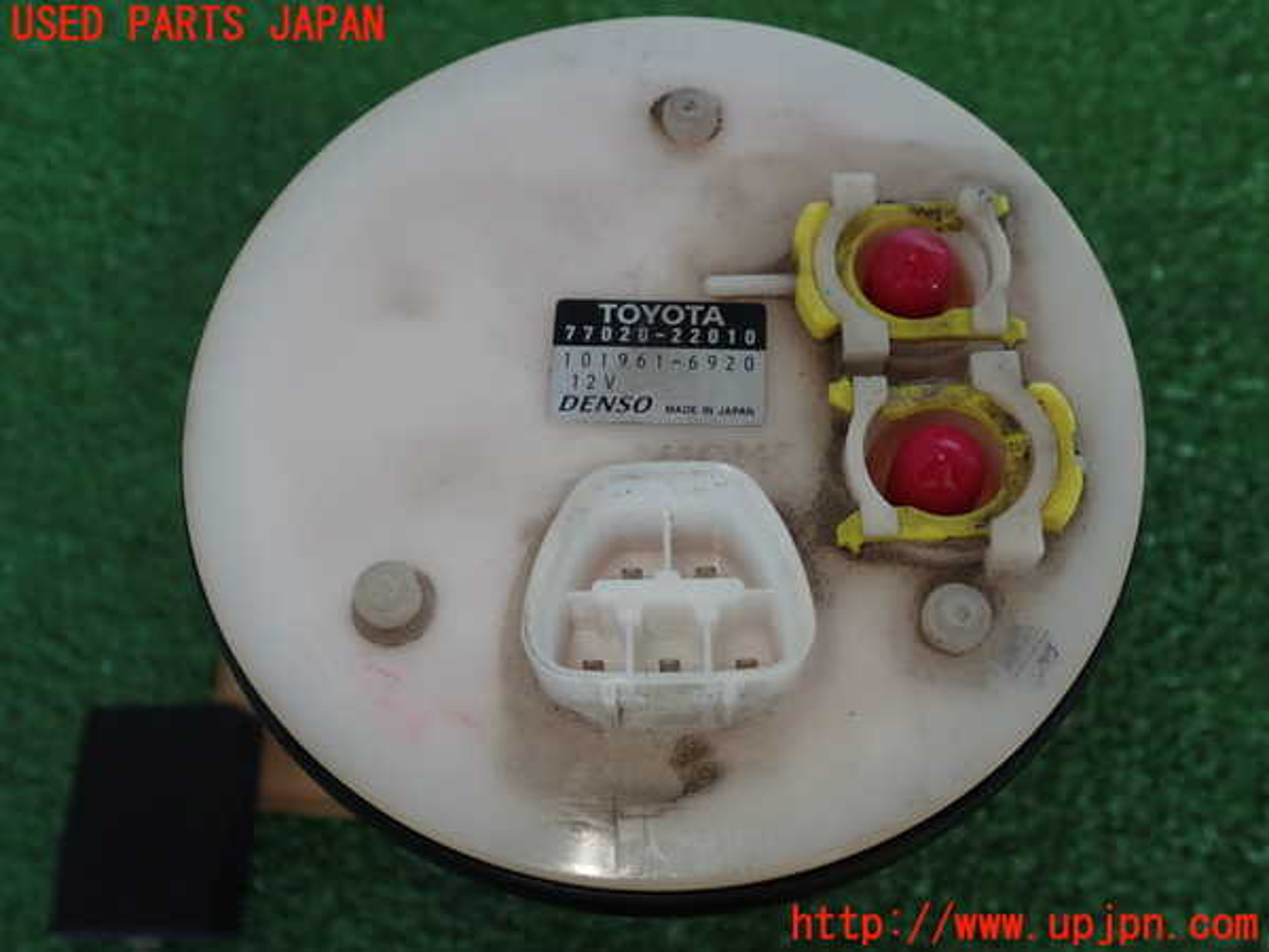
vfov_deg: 39.7
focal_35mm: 36
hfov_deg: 51.4
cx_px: 634
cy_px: 476
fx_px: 1320
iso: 100
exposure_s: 1/80
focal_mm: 6.37
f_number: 2.5
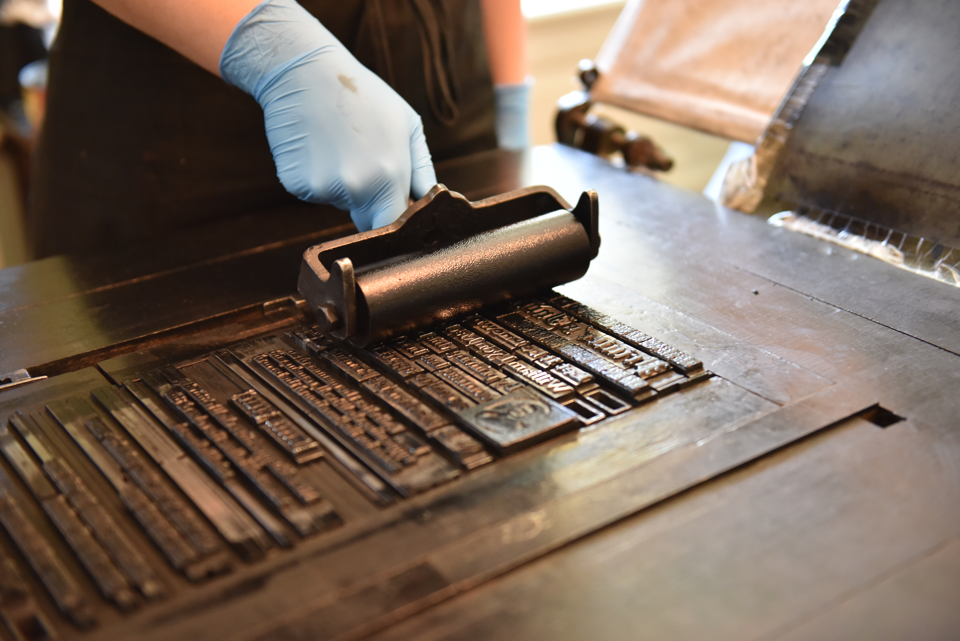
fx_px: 1280
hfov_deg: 41.1
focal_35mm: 48
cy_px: 320
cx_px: 480
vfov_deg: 28.1
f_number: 2.8
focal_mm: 48
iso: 1600
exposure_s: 1/60
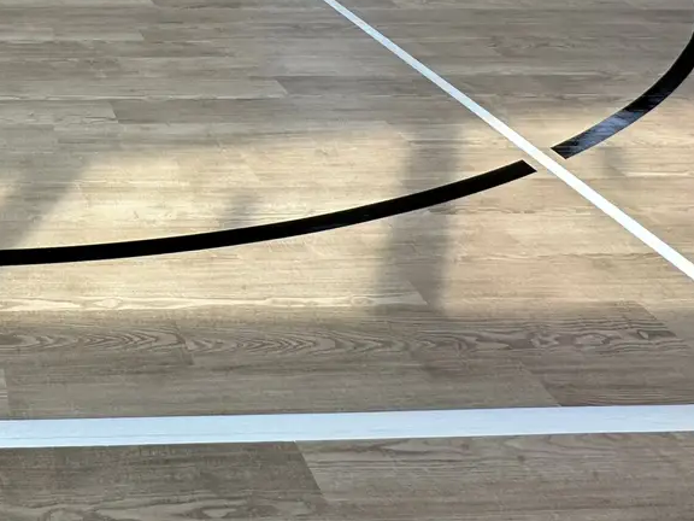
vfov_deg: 32.9
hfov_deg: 41.3
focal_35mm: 35
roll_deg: -1.2
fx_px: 702
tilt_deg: -16.7
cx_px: -80
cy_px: -115
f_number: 2.2
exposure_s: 1/127
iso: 40
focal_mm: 2.22
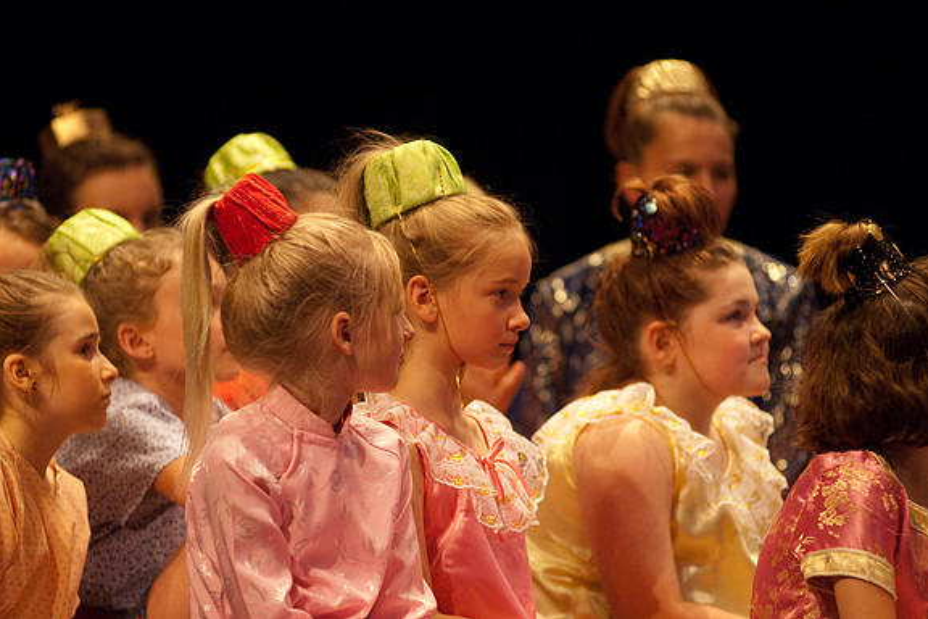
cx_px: 466
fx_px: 7204
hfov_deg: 7.4
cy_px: 308
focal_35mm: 280
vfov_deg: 4.9
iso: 1000
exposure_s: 1/200
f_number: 2.8
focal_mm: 185
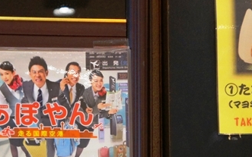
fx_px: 1039
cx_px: 86
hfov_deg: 13.8
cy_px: 144
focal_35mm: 151
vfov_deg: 8.6
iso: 1600
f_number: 4.5
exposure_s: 1/60
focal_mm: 41
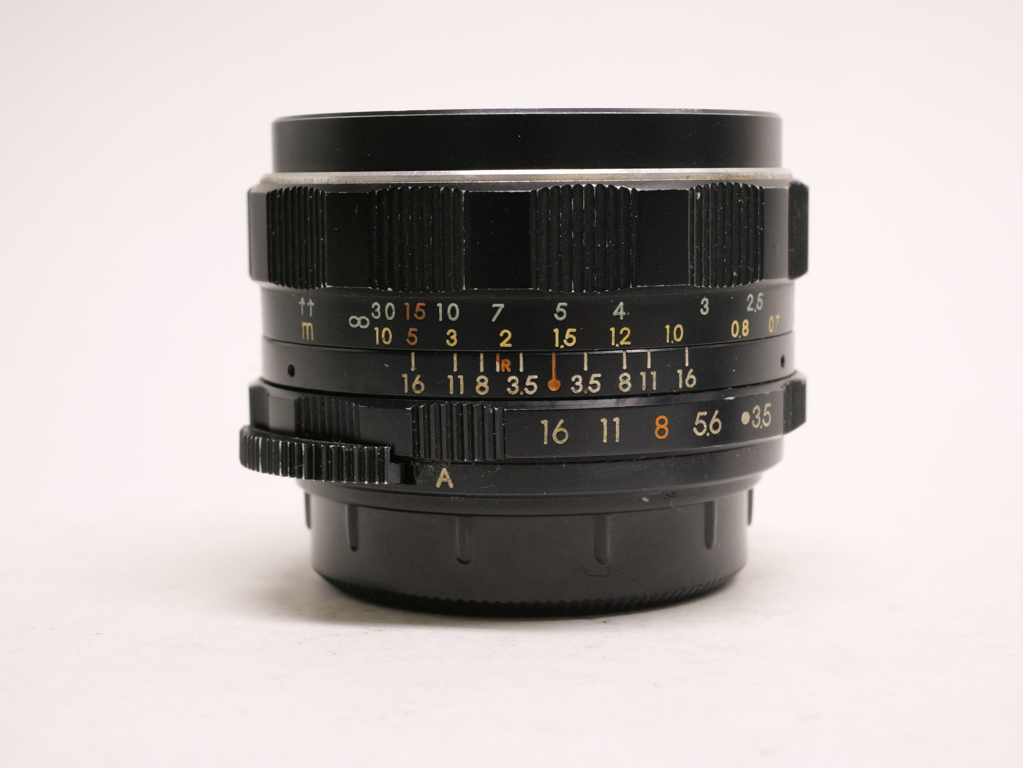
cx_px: 512
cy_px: 384
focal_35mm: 60
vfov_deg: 24.4
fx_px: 1774
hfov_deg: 32.2
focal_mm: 30
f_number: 8
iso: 2500
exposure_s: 1/80
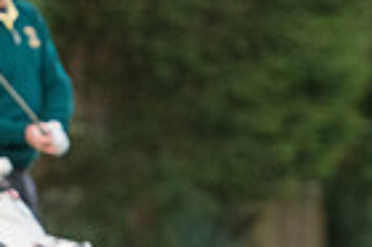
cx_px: -359
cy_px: 187
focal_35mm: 935
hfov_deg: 2.2
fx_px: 9650
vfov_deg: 1.5
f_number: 4
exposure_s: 1/640
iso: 2000
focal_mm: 150
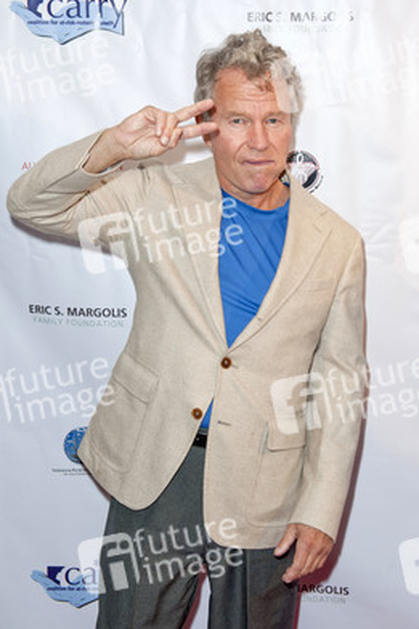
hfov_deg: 27.5
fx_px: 856
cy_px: 316
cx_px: 208
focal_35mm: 49
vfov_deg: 40.4
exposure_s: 1/320
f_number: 5.6
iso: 500
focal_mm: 48
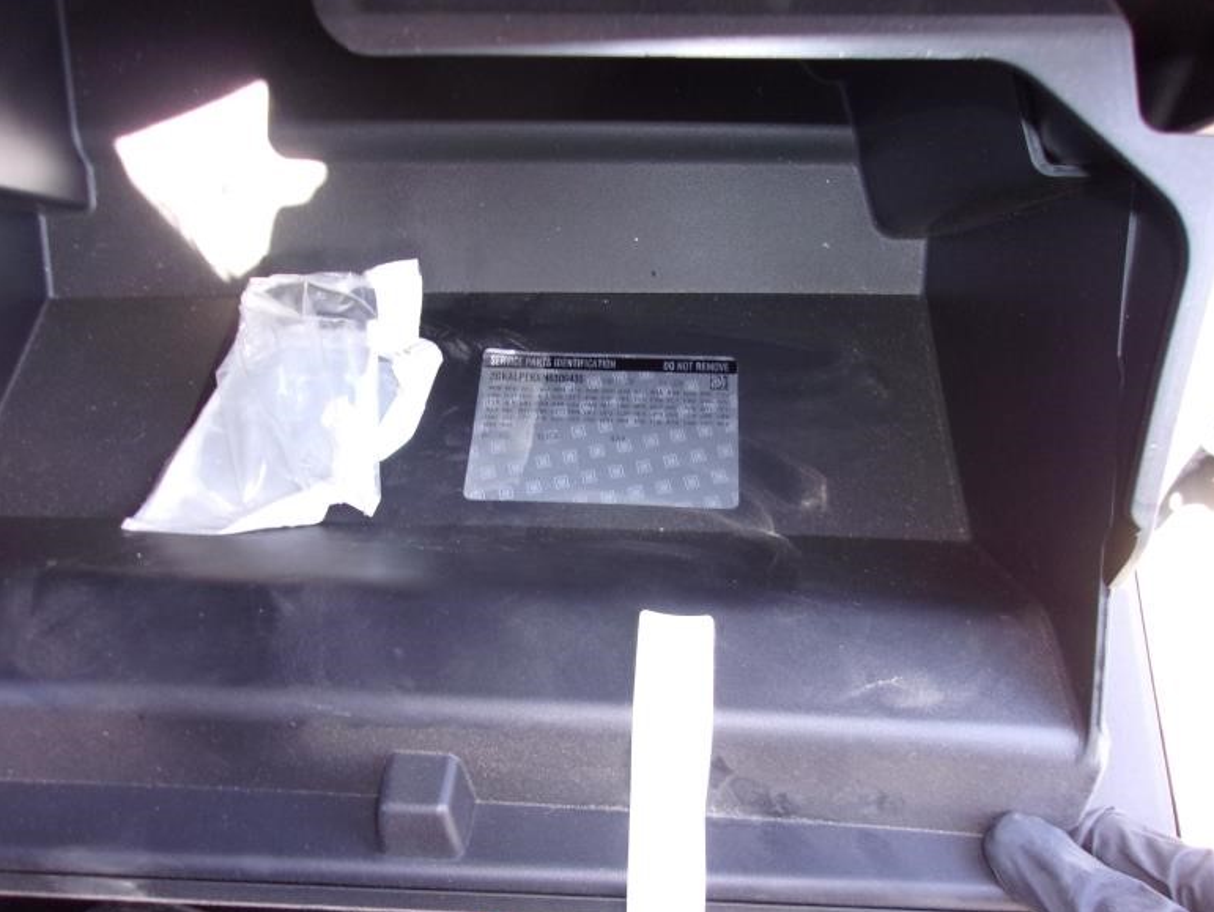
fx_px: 982
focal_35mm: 28
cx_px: 600
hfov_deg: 63.4
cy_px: 446
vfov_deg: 49.8
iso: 170
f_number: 3
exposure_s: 1/34
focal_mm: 4.9
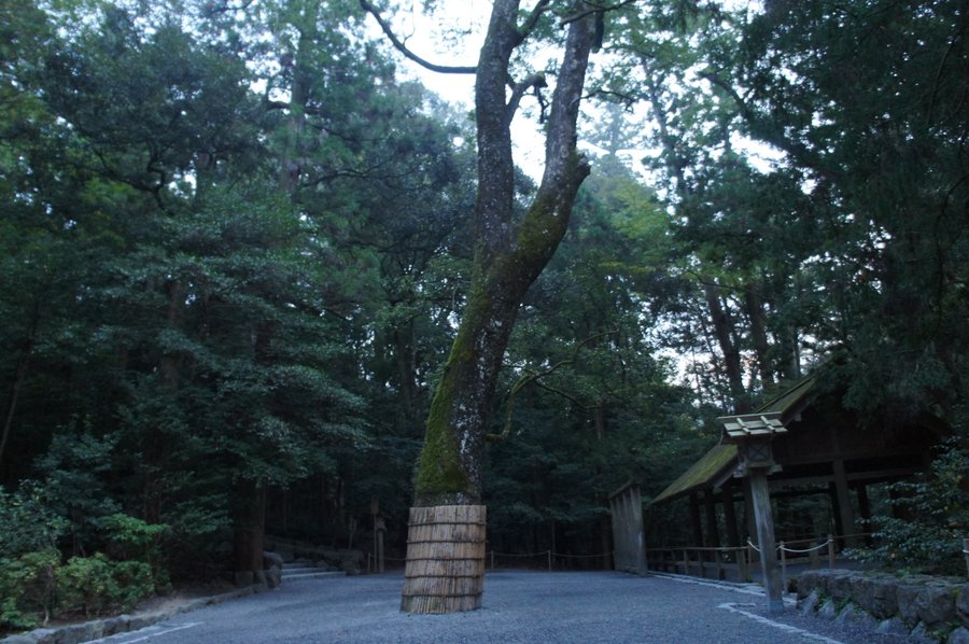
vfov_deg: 47.8
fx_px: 726
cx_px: 484
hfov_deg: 67.4
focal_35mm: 27
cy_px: 322
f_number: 3.5
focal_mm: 18
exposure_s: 1/15
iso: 1600
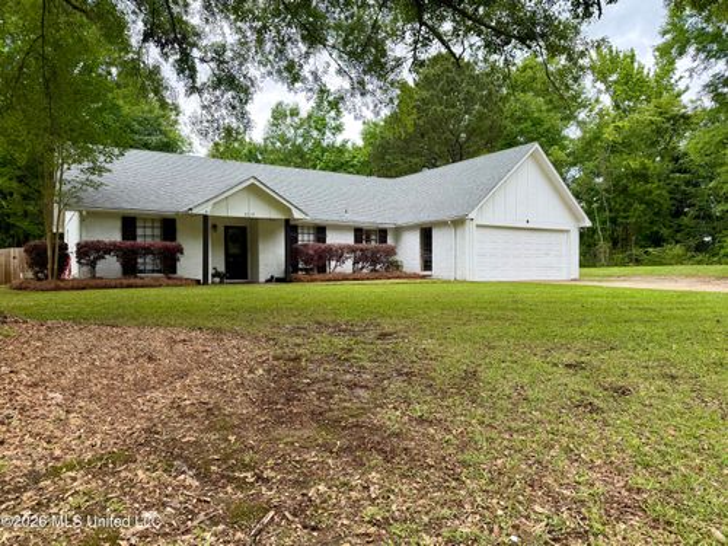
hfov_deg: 71.6
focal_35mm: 24
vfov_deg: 56.8
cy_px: 273
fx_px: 505
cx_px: 364
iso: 100
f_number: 1.78
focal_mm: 6.76
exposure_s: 1/1553
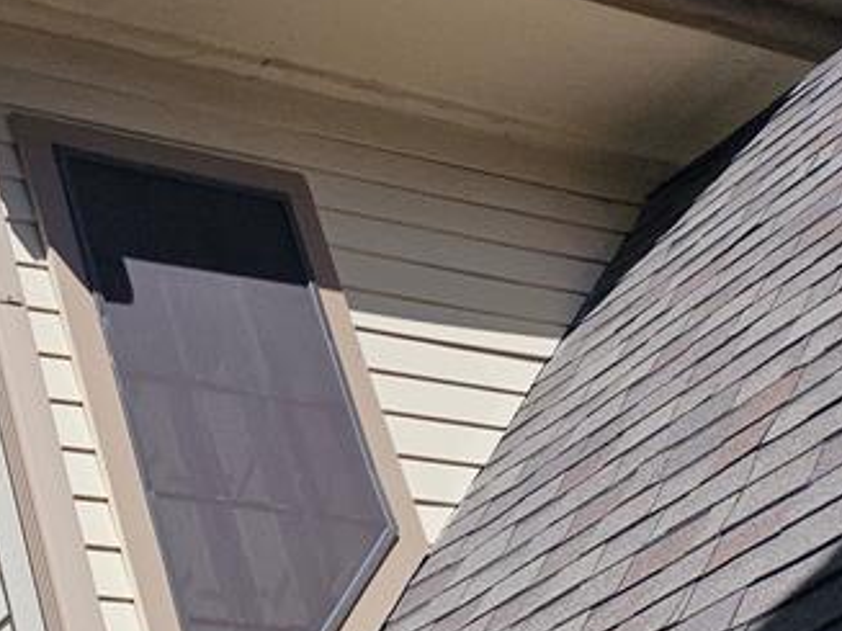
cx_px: -463
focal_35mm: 72
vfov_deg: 18.9
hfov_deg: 21.9
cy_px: 824
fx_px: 1751
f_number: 1.8
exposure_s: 1/1894
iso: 25
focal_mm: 5.4
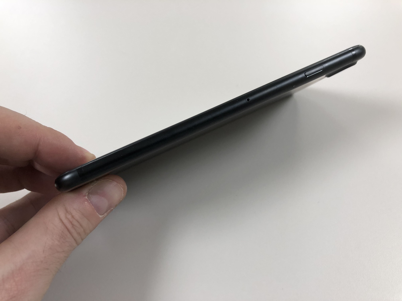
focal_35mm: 28
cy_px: 150
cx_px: 201
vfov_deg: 49.7
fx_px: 325
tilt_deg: -53.4
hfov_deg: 63.4
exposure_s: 1/33
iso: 32
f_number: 1.8
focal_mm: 4
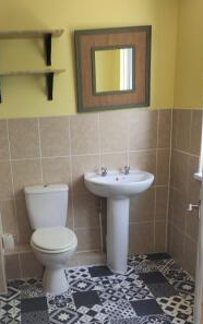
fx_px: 345
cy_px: 211
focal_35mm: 39
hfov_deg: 32.5
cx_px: 64
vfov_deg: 49.6
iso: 327
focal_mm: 5.43
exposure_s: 1/50
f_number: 1.89
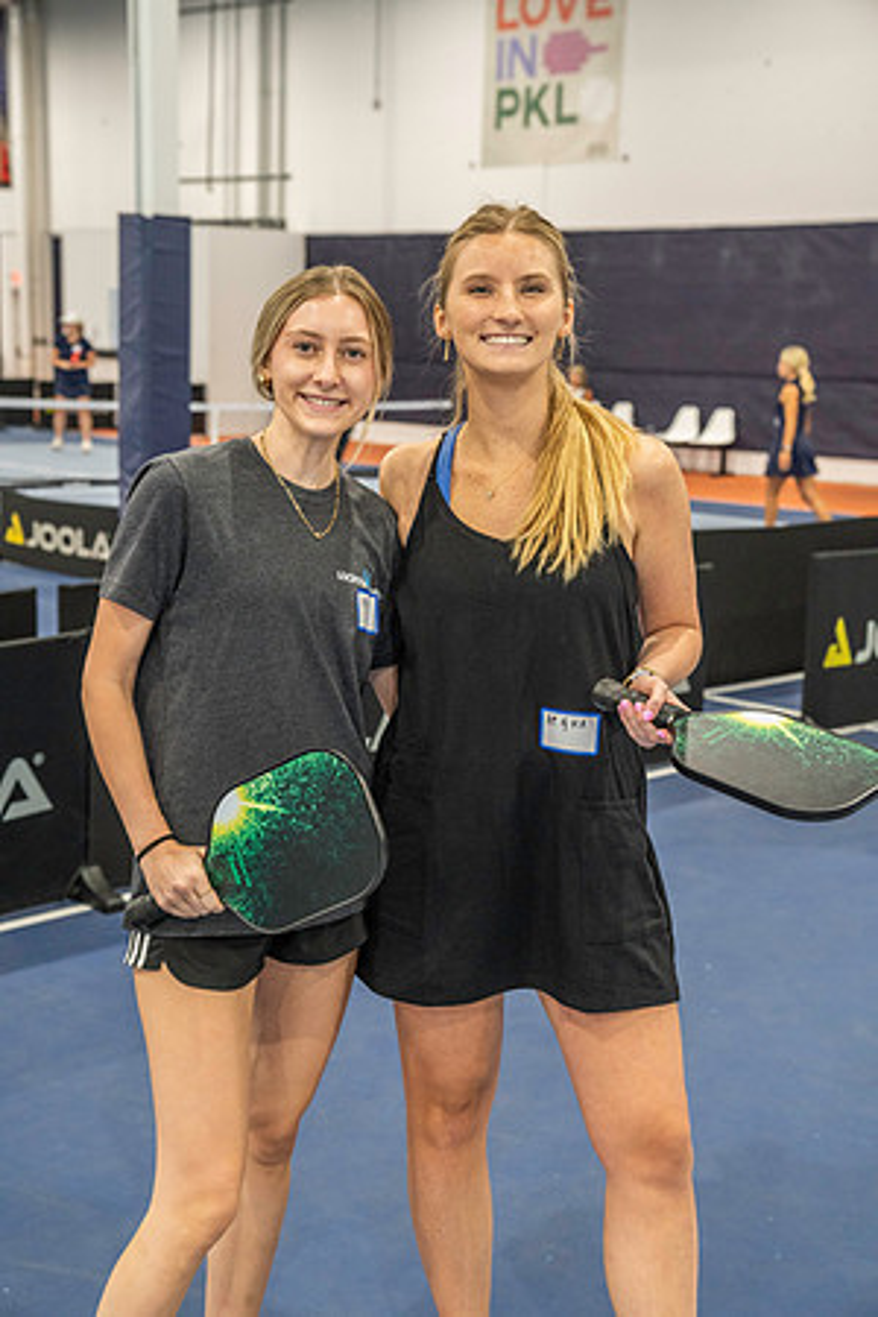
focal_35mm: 51
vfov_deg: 38.9
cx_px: 439
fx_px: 1866
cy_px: 658
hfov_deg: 26.5
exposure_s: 1/200
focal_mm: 51
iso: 4000
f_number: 4.5
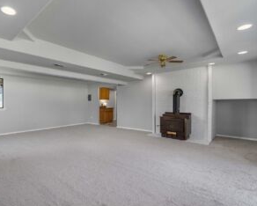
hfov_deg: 84.5
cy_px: 109
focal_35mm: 18
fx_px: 137
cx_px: 95
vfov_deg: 73.8
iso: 1000
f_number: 7.1
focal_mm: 14
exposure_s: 1/10
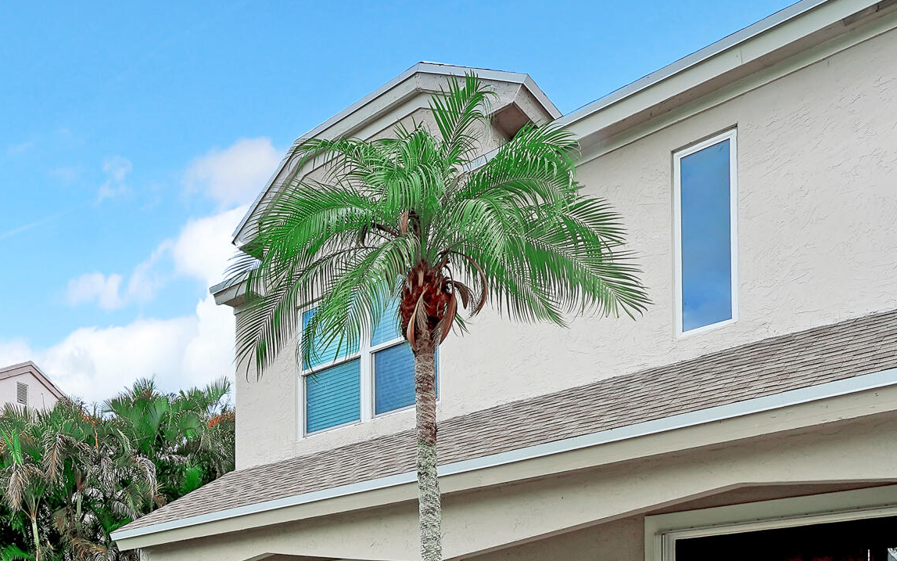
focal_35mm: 32
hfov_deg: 56.0
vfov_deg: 32.9
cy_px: 661
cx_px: 199
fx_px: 782
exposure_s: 1/250
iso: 100
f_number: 19
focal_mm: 12
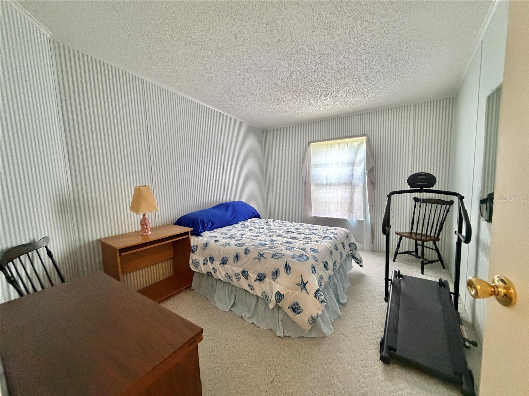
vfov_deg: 85.7
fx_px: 214
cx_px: 264
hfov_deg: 102.1
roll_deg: +2.7
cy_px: 198
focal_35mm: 14
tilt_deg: -8.4
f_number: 2.2
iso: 640
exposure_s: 1/60
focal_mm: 2.22
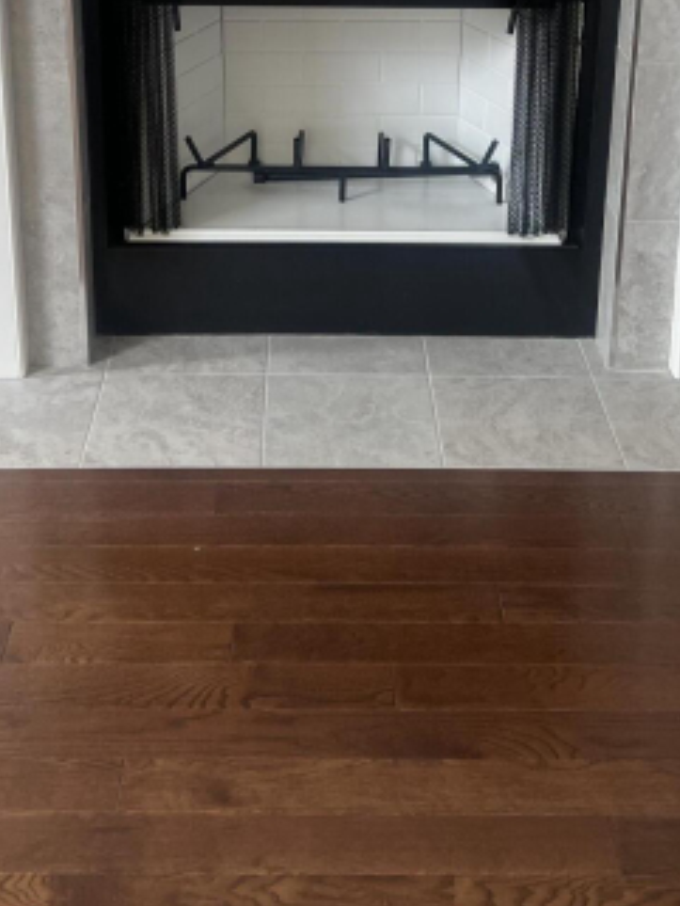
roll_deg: -0.4
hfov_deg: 27.0
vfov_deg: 33.5
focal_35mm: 54
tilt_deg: -17.9
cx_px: 310
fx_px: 1413
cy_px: 75
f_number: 1.5
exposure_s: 1/121
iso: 125
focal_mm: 5.7
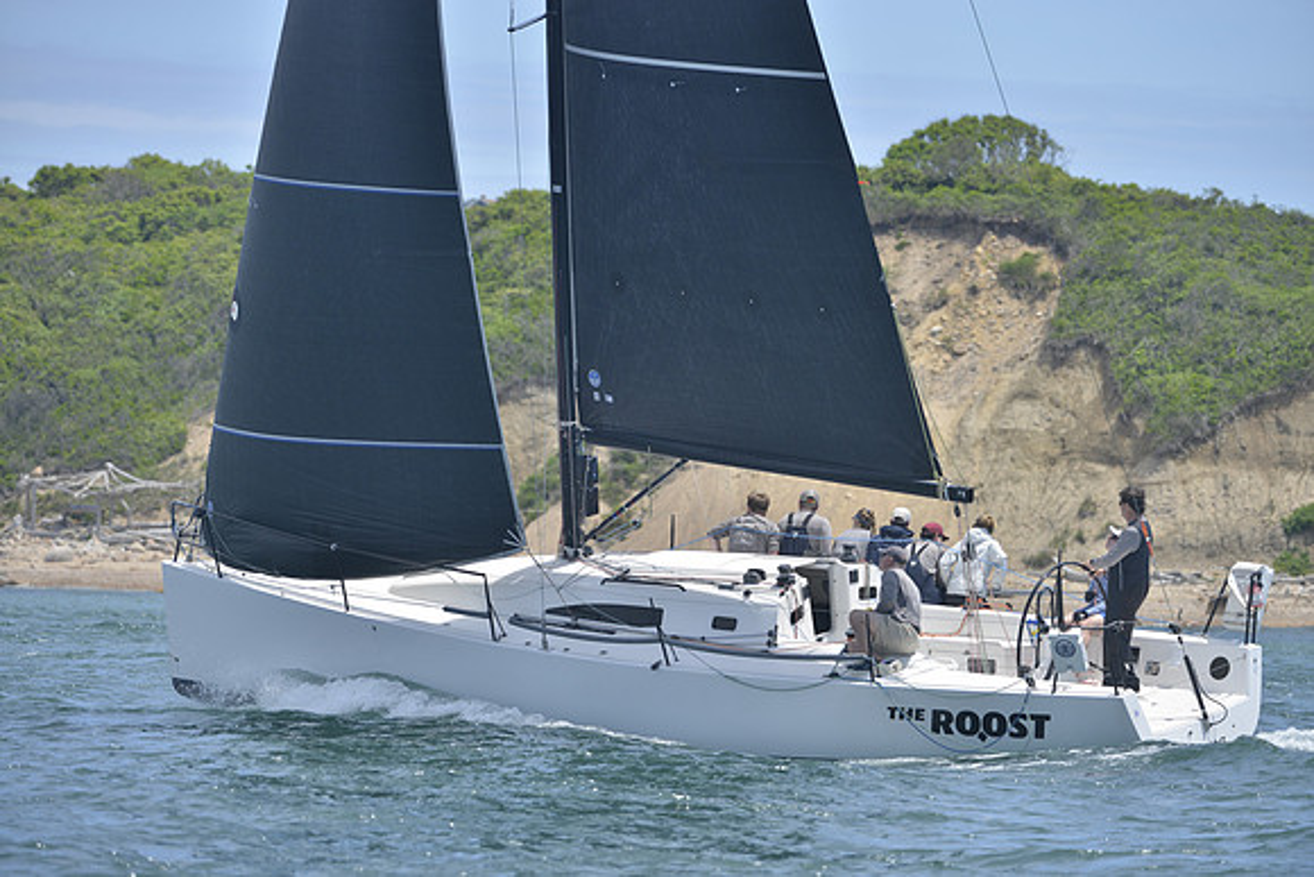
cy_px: 438
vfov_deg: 5.3
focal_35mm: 260
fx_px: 9492
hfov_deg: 7.9
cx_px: 657
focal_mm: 260
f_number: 6.3
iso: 280
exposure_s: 1/1000
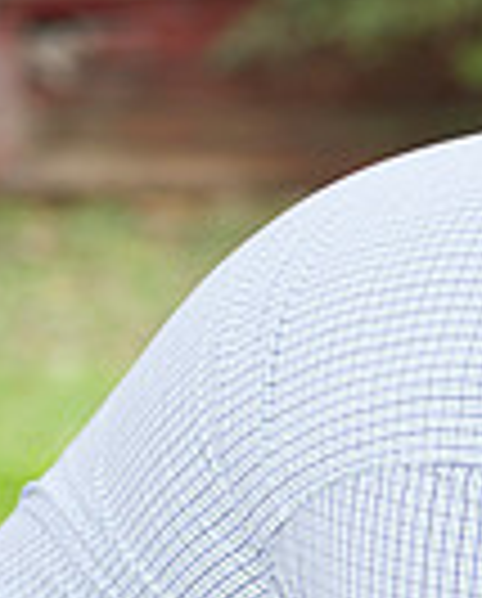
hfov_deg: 3.1
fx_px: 8708
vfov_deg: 3.9
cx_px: 1257
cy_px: 616
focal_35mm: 490
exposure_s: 1/100
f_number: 5
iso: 800
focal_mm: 120
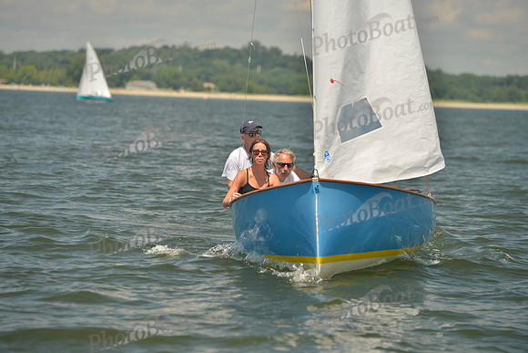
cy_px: 176
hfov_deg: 13.2
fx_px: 2274
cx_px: 264
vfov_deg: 8.9
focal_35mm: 155
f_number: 5
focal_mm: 155
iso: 200
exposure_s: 1/800
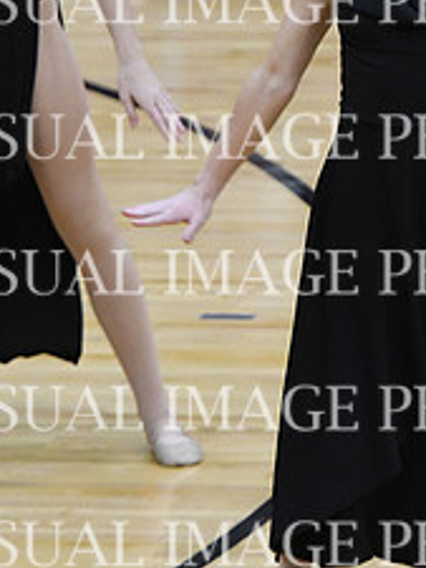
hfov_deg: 2.4
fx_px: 10377
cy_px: 204
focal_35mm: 633
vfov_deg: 3.1
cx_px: 362
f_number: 3.5
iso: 4000
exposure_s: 1/400
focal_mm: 170
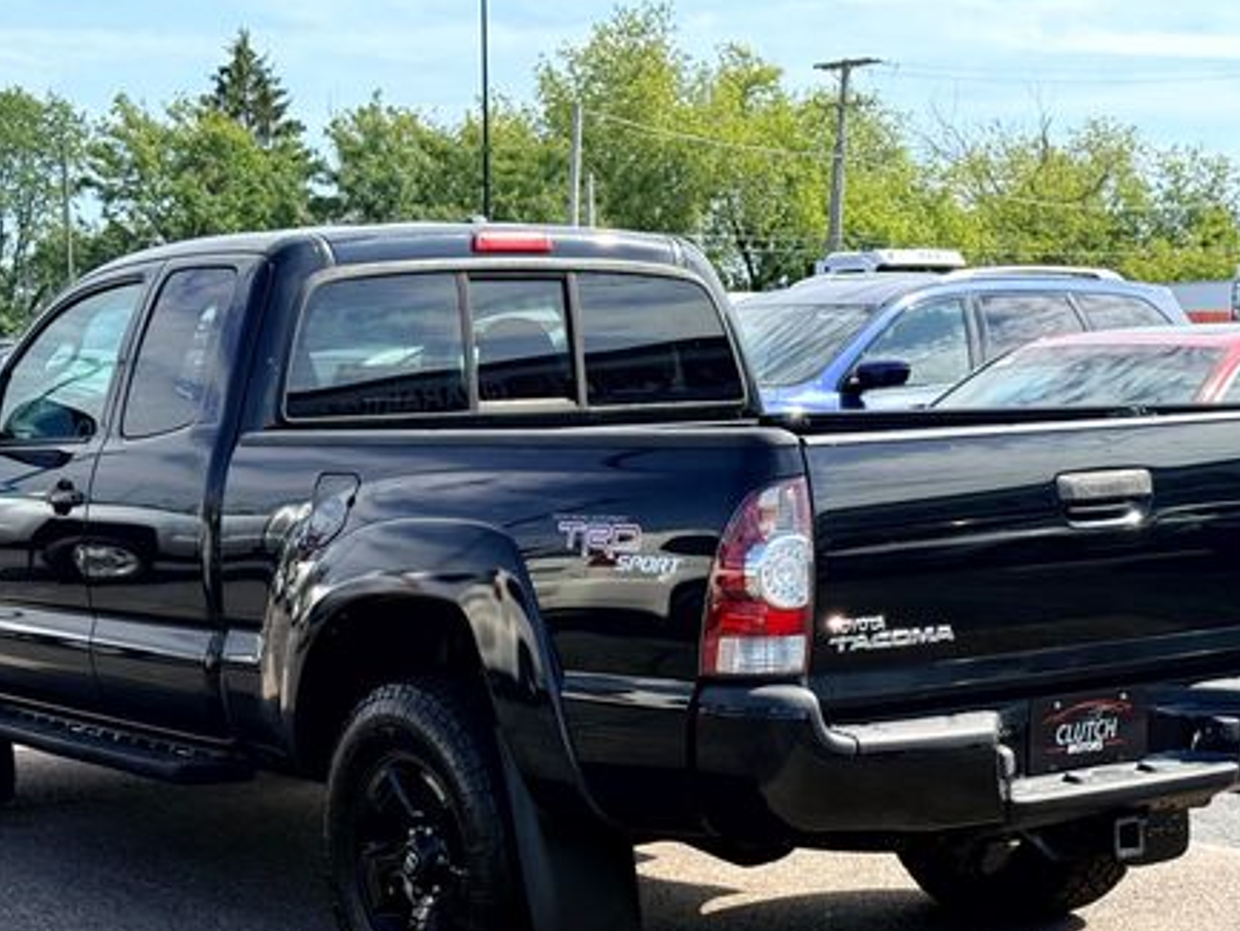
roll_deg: +0.2
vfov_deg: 20.7
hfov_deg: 27.4
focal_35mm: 71
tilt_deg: -6.4
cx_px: 584
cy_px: 607
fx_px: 2544
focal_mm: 6.76
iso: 80
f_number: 1.78
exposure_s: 1/2577
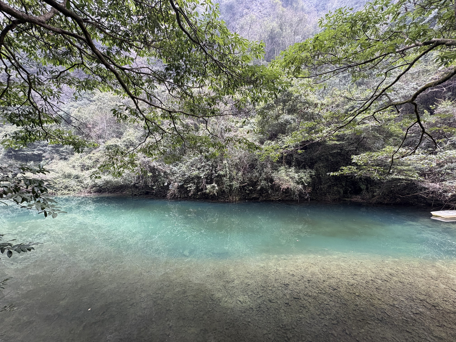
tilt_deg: -1.2
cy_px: 171
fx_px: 184
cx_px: 228
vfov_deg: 85.7
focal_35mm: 14
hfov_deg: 102.1
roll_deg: +1.3
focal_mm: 2.22
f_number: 2.2
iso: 200
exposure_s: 1/99
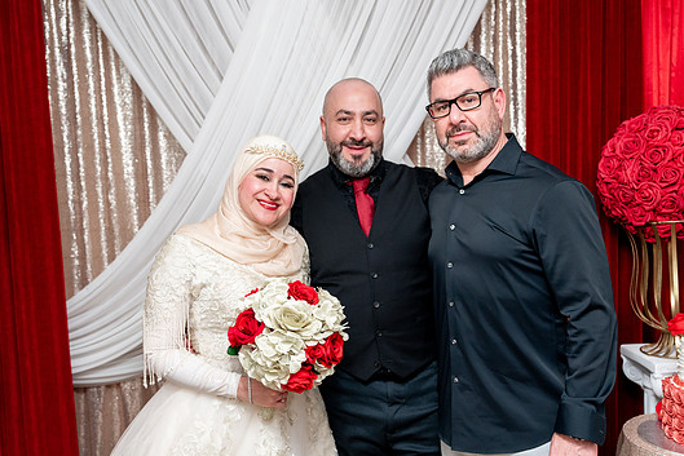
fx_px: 646
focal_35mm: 34
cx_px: 343
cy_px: 242
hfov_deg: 55.8
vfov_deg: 38.9
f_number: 2.8
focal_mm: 31
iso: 2500
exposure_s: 1/160
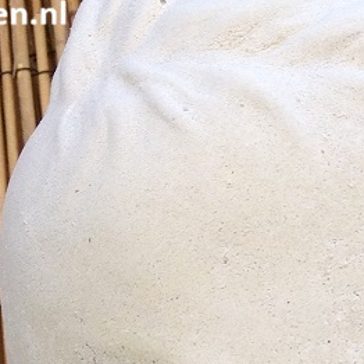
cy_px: 657
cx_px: 354
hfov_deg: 11.2
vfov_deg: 10.6
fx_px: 1832
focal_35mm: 154
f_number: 2.4
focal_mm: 4.28
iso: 50
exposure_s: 1/347
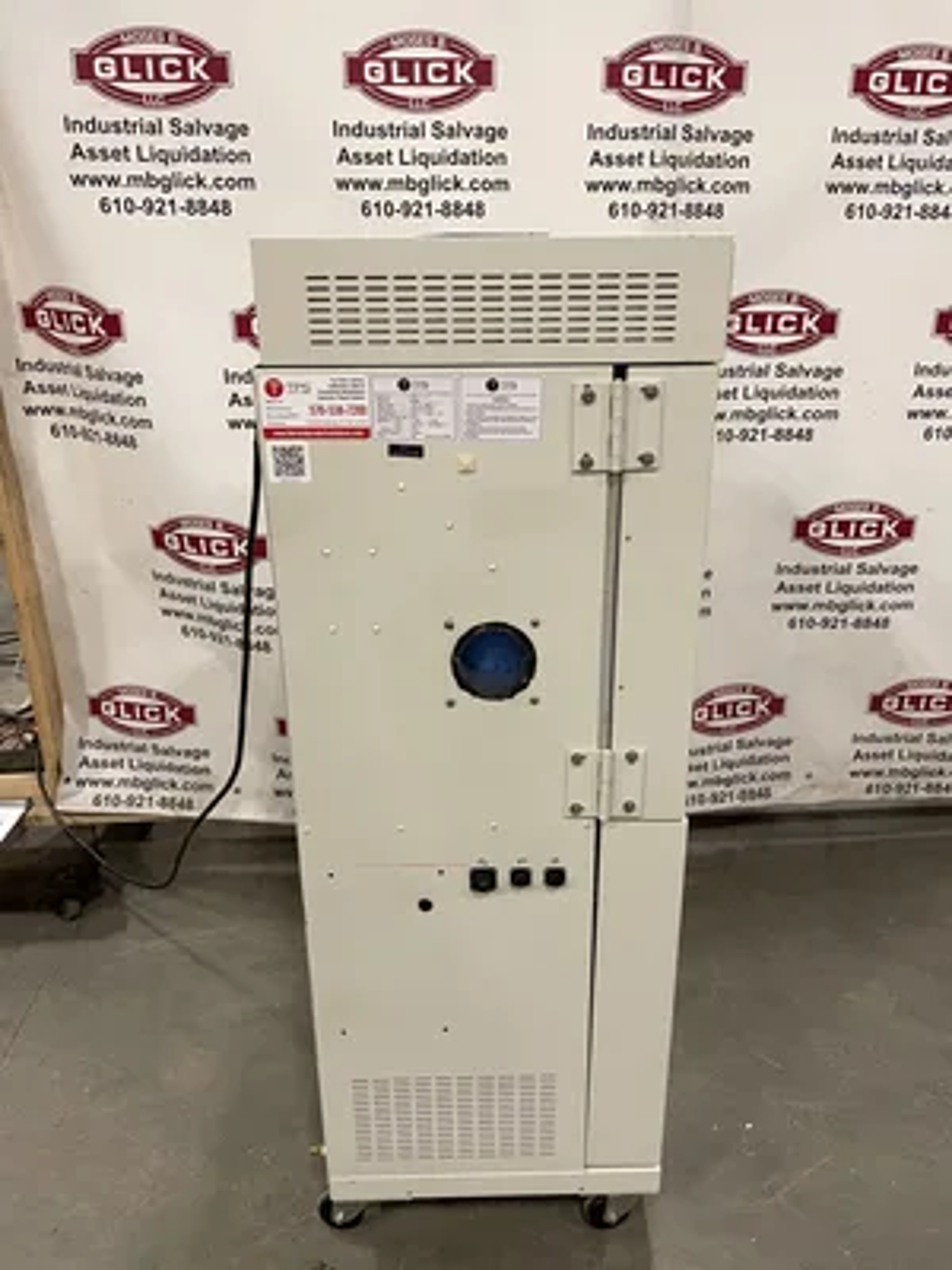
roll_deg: +1.2
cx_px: 476
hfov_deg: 53.1
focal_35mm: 26
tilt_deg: -20.6
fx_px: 953
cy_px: 635
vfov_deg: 67.3
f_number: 1.6
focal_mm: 4.2
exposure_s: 1/60
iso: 200
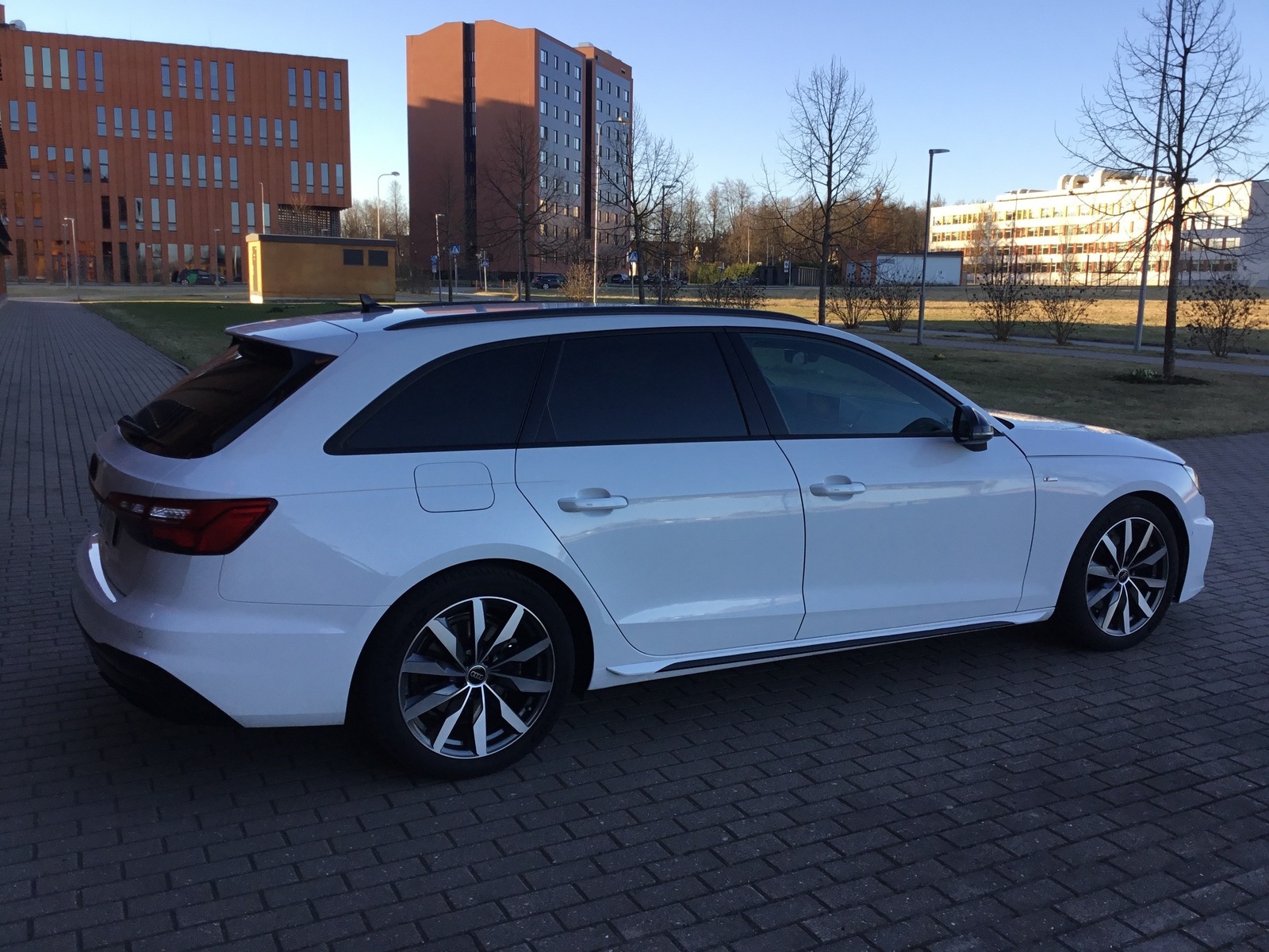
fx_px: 1136
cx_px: 634
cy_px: 476
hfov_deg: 58.4
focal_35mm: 31
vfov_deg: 45.4
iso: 25
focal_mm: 3.3
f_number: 2.4
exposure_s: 1/347
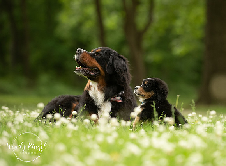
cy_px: 83
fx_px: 1704
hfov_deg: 7.6
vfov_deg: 5.6
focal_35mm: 263
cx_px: 143
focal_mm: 200
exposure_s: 1/1000
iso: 1250
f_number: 4
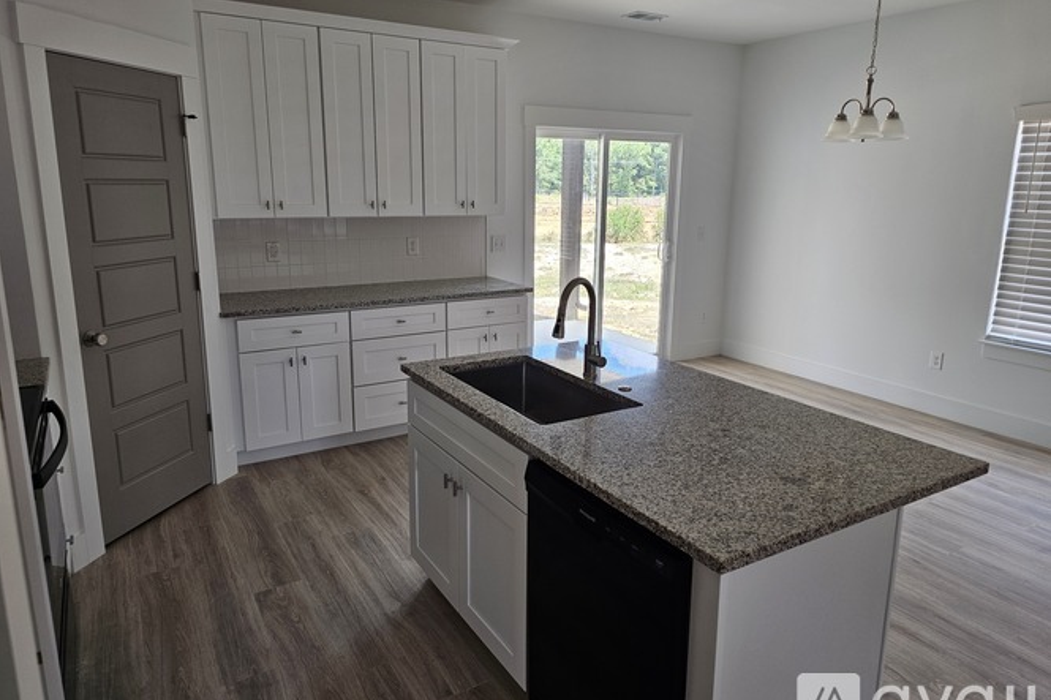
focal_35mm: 24
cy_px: 341
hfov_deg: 73.8
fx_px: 700
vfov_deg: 53.1
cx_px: 526
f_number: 1.7
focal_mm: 6.3
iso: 100
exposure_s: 1/180
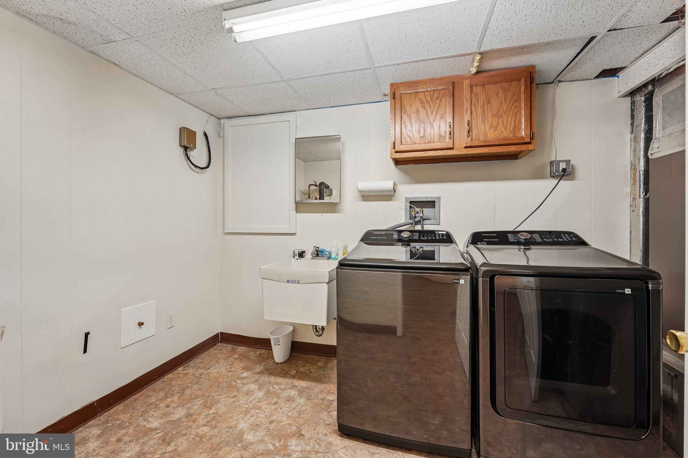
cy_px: 229
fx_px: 268
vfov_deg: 81.2
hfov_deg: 104.3
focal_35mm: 14
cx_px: 344
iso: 500
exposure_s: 1/25
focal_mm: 14
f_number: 8
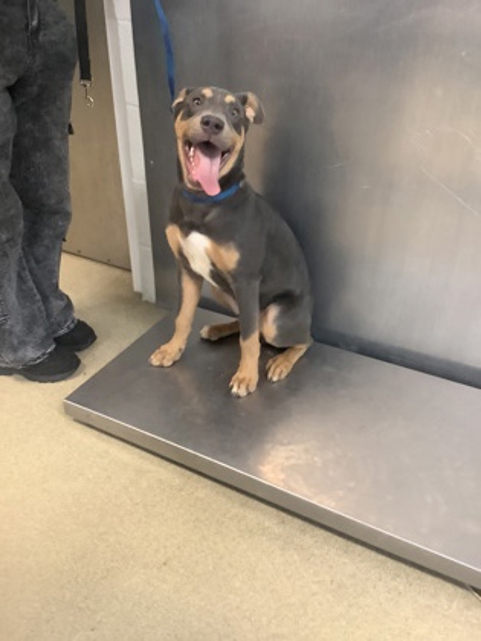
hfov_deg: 45.4
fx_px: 574
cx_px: 240
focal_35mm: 31
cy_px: 320
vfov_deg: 58.4
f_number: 2.4
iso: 320
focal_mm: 3.3
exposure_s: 1/50
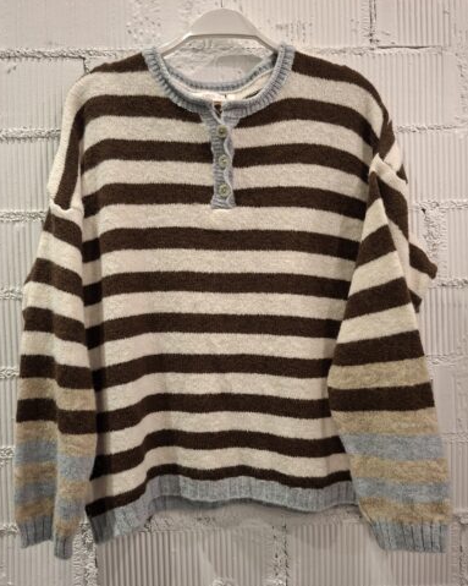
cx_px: 232
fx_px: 433
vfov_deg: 68.1
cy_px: 294
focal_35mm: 25
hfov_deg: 56.8
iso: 320
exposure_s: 1/33
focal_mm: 5.54
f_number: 1.8
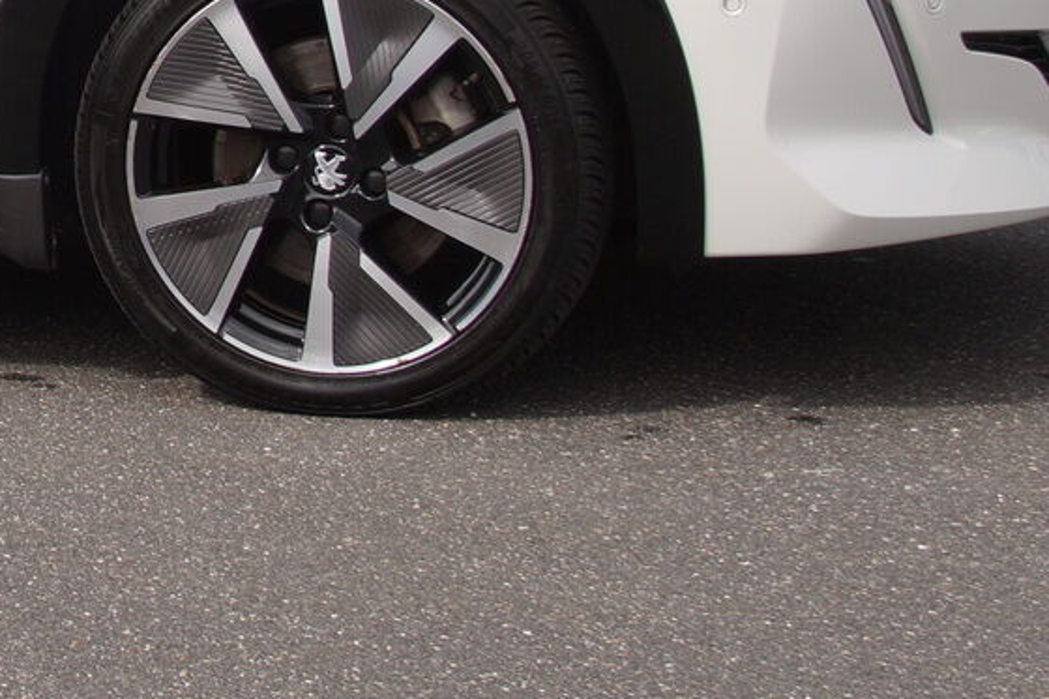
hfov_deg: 13.5
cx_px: -448
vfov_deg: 9.4
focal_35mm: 144
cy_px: -156
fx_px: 4195
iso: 100
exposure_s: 1/250
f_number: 8
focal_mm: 28
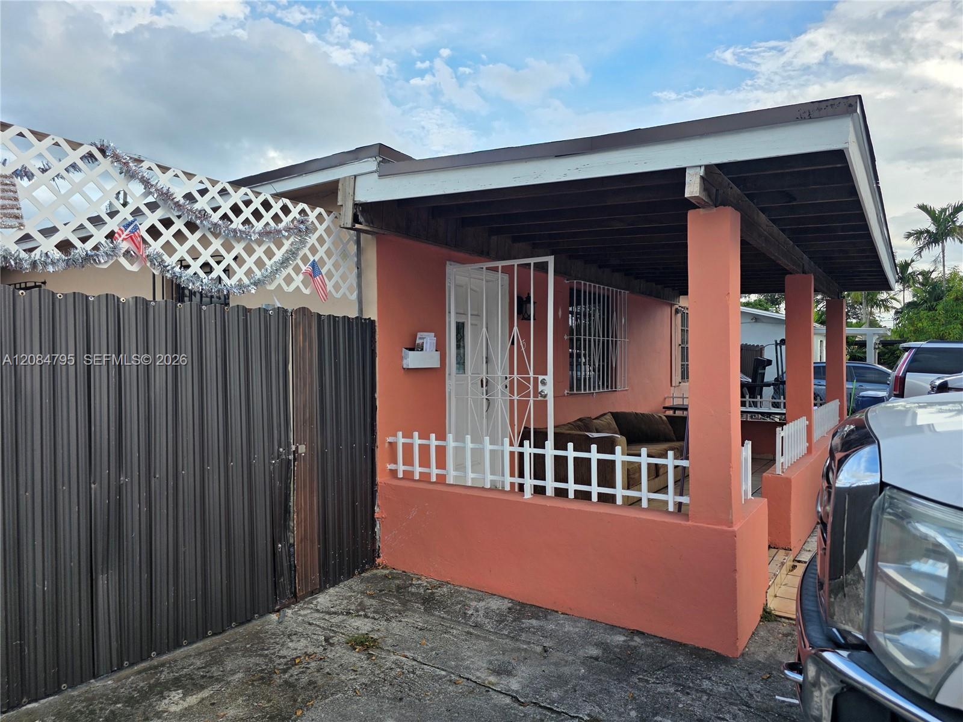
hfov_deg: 73.9
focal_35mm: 23
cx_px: 482
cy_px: 361
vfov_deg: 58.9
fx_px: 640
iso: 25
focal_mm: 6.3
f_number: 1.7
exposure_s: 1/359
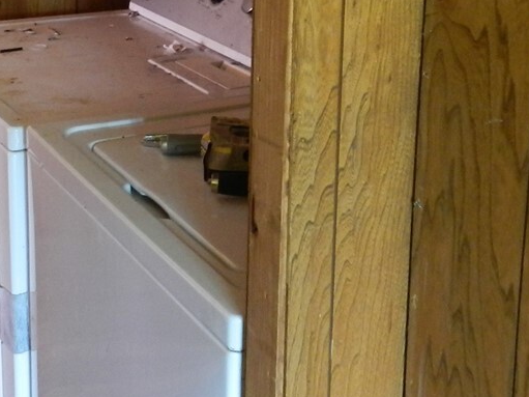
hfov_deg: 27.0
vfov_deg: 20.0
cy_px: 37
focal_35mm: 72
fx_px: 1100
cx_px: 311
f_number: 3.4
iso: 400
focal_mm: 4
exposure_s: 1/5
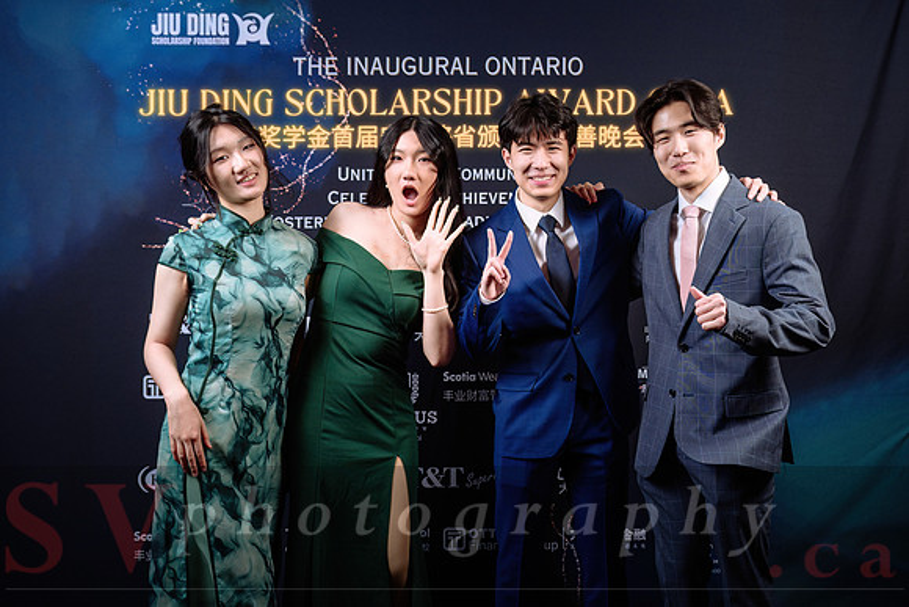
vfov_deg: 34.4
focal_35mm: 39
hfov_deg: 49.7
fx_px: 980
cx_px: 502
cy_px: 301
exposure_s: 1/160
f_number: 5
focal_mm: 32.5
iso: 500
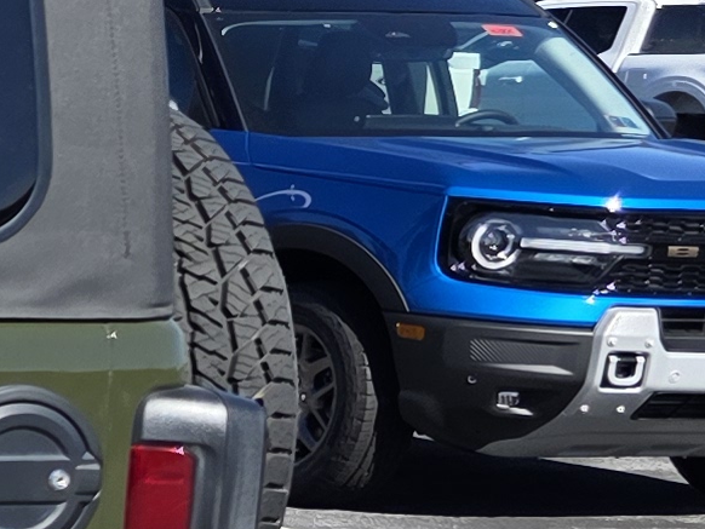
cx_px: -1612
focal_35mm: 158
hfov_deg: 9.1
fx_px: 3219
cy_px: 615
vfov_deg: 9.3
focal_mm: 6.3
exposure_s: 1/4145
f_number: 1.7
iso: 80
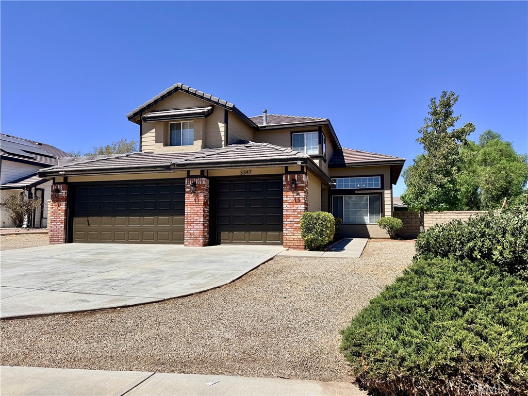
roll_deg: +0.1
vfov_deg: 56.8
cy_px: 198
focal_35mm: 24
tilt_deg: +4.8
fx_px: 366
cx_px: 264
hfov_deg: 71.6
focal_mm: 6.76
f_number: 1.78
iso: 80
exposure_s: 1/6173
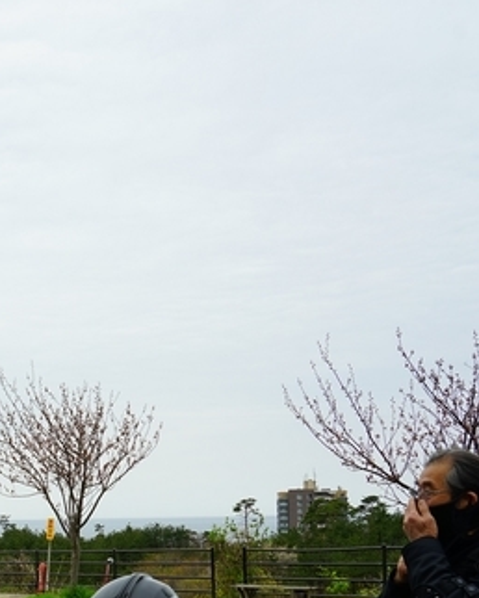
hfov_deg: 24.8
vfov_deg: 32.7
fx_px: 991
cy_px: 470
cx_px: -80
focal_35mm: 56
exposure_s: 1/125
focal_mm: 24
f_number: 9.5
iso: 100
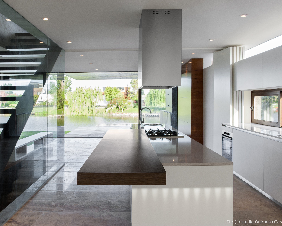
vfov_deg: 44.5
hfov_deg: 54.0
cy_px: 112
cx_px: 120
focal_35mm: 33
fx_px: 275
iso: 200
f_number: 16
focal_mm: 29
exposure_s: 1/8
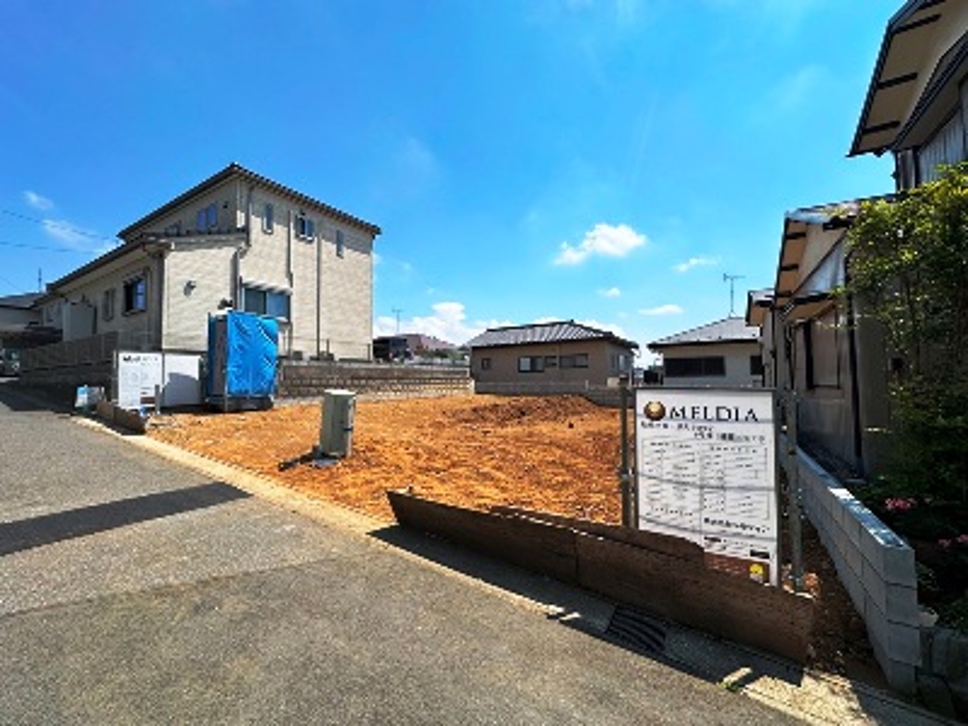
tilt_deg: +2.8
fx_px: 391
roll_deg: +0.5
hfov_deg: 102.1
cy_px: 363
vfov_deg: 85.7
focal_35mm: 14
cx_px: 484
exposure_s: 1/3125
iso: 50
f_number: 2.2
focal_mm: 2.22
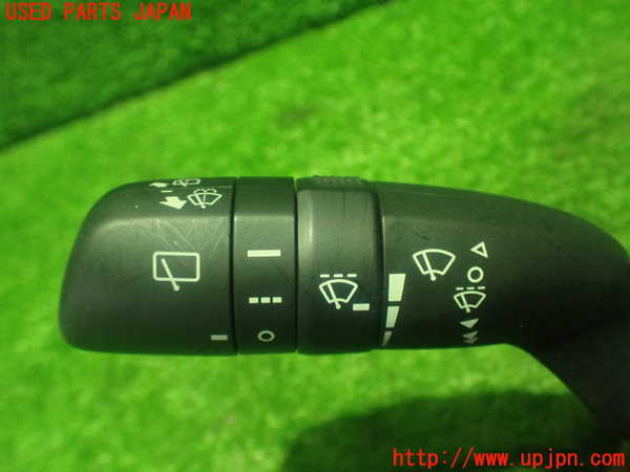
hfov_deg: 56.8
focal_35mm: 32
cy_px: 236
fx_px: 582
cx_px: 315
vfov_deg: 44.2
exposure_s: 1/25
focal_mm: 5.79
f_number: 2.4
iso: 800
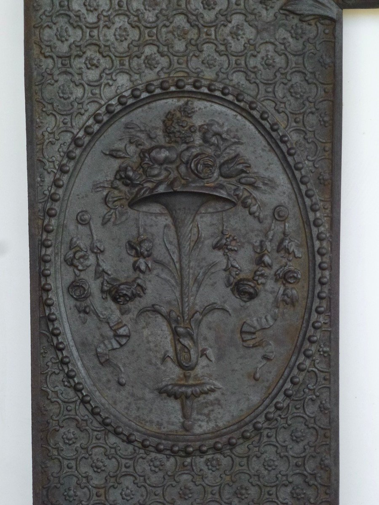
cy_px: 252
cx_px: 190
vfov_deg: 15.1
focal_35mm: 131
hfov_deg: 11.3
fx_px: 1912
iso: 400
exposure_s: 1/80
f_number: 5.2
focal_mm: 23.4
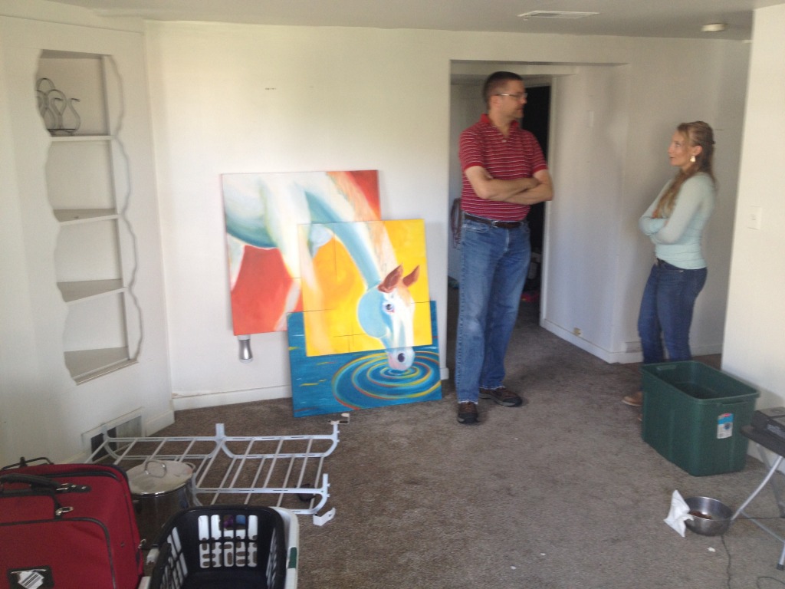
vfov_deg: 40.7
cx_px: 392
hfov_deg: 52.6
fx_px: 794
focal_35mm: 35
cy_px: 294
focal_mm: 4.28
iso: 64
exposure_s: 1/20
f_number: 2.4
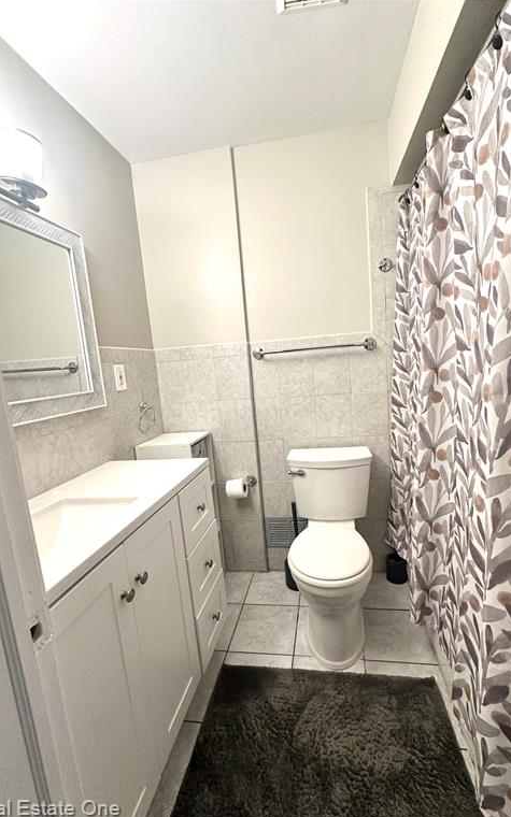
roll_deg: +3.1
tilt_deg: -7.8
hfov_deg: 74.7
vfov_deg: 101.5
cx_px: 274
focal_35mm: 15
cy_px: 411
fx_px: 334
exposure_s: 1/120
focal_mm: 2.22
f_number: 2.2
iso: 250
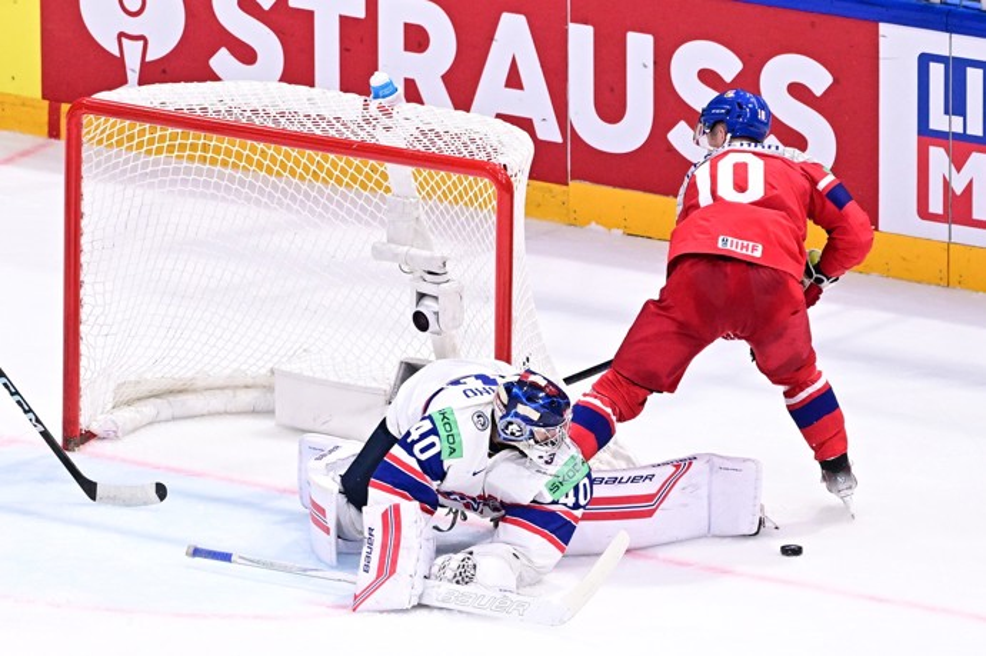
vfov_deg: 6.9
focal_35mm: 200
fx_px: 5474
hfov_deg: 10.3
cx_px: 493
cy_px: 328
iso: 3200
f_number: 4.5
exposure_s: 1/1000
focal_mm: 200
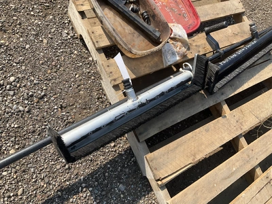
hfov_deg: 61.7
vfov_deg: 48.2
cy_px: 102
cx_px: 136
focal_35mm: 29
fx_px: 228
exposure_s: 1/912
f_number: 1.8
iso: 25
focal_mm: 3
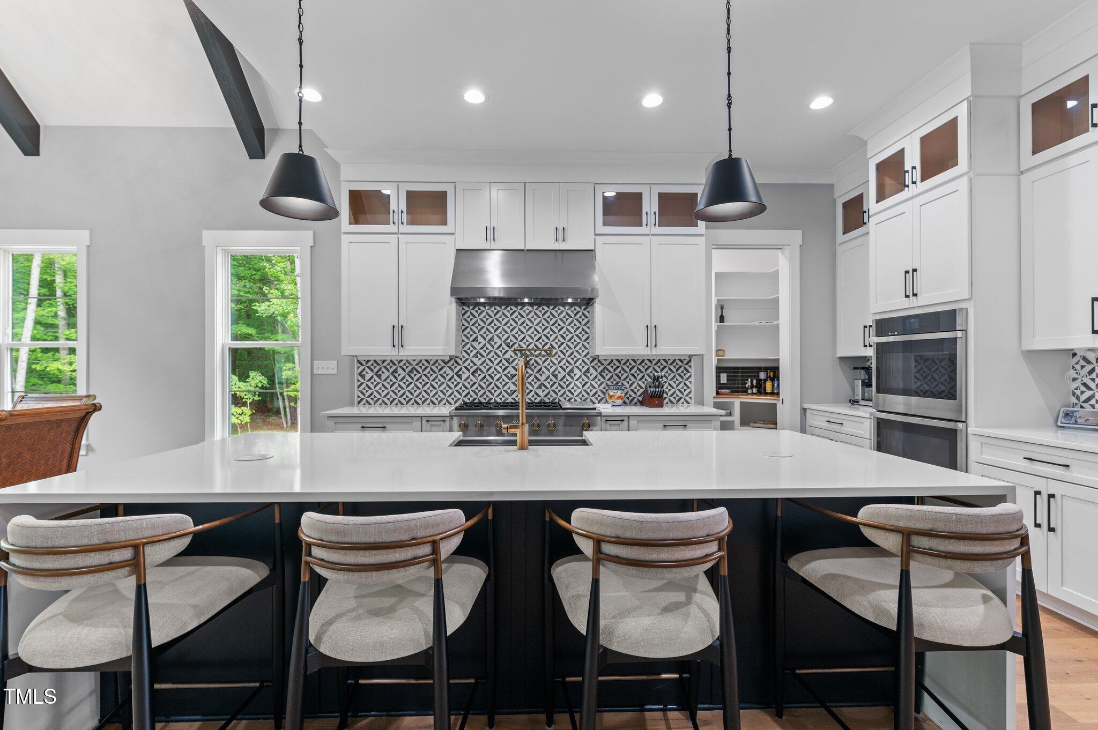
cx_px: 549
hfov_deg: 100.4
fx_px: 457
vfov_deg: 77.2
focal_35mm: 15
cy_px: 365
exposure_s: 1/10
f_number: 6.3
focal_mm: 15
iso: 400
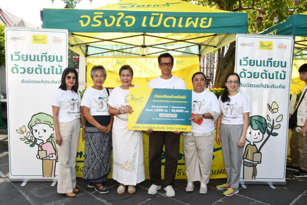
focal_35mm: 31
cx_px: 154
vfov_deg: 42.3
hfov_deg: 60.3
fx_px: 264
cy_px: 102
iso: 2500
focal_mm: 21
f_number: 22
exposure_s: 1/250
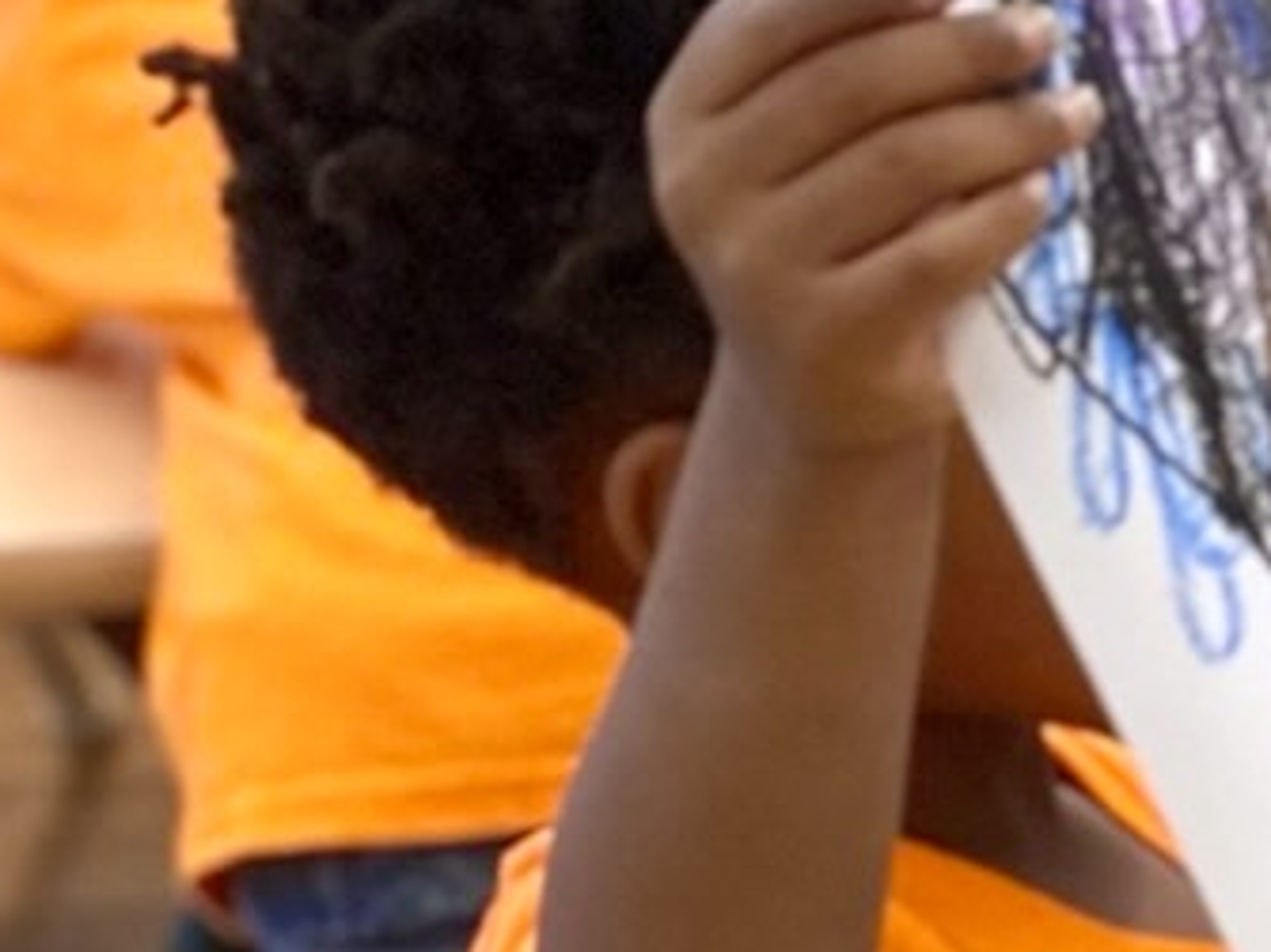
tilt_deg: -22.4
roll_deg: +2.3
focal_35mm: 159
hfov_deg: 11.0
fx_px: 5836
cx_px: 2773
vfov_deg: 9.3
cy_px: 531
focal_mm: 4.25
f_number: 1.8
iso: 100
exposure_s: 1/120
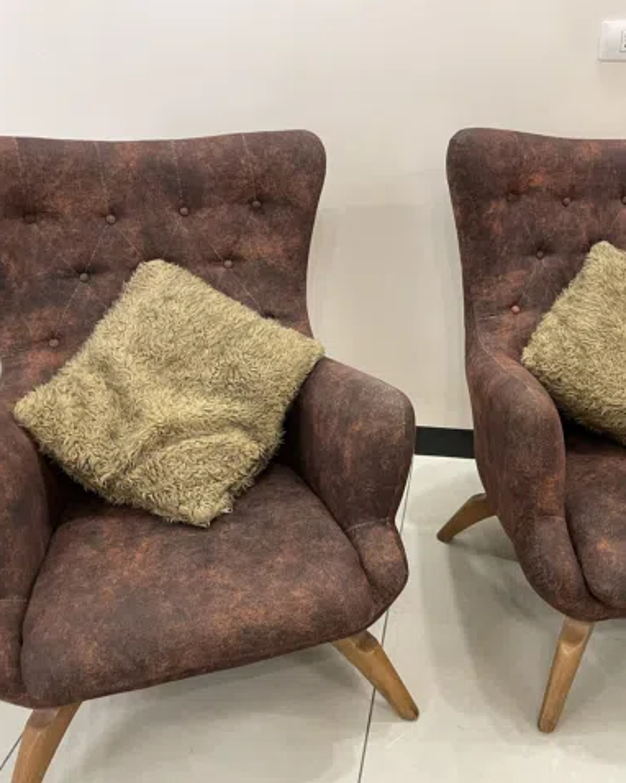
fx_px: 788
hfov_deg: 42.8
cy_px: 392
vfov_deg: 52.9
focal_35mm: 34
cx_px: 411
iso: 250
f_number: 1.6
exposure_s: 1/49
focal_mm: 4.2
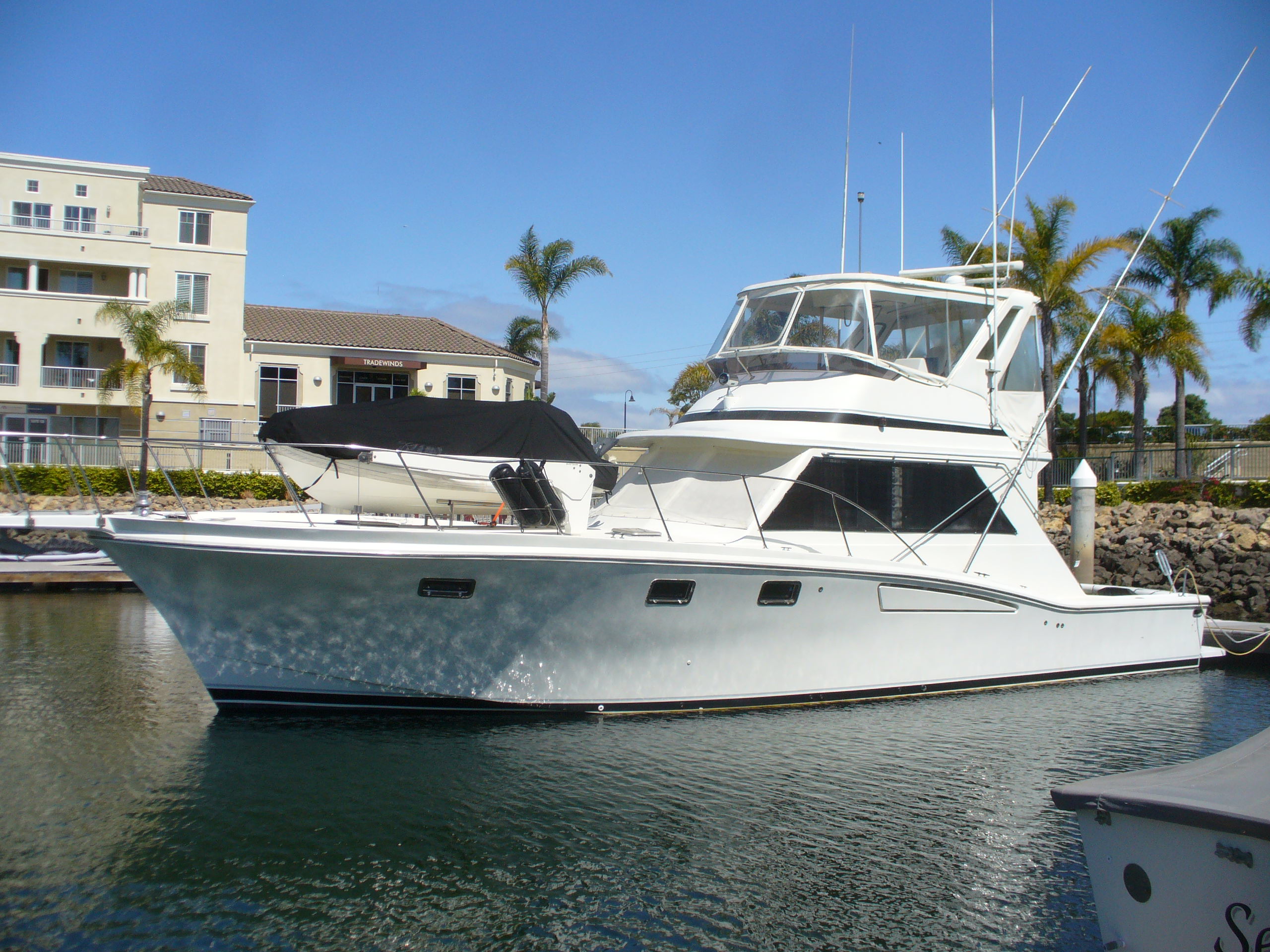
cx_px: 635
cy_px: 476
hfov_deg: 50.1
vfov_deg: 38.7
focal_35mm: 37
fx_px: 1357
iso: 80
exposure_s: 1/500
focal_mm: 6.1
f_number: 5.6
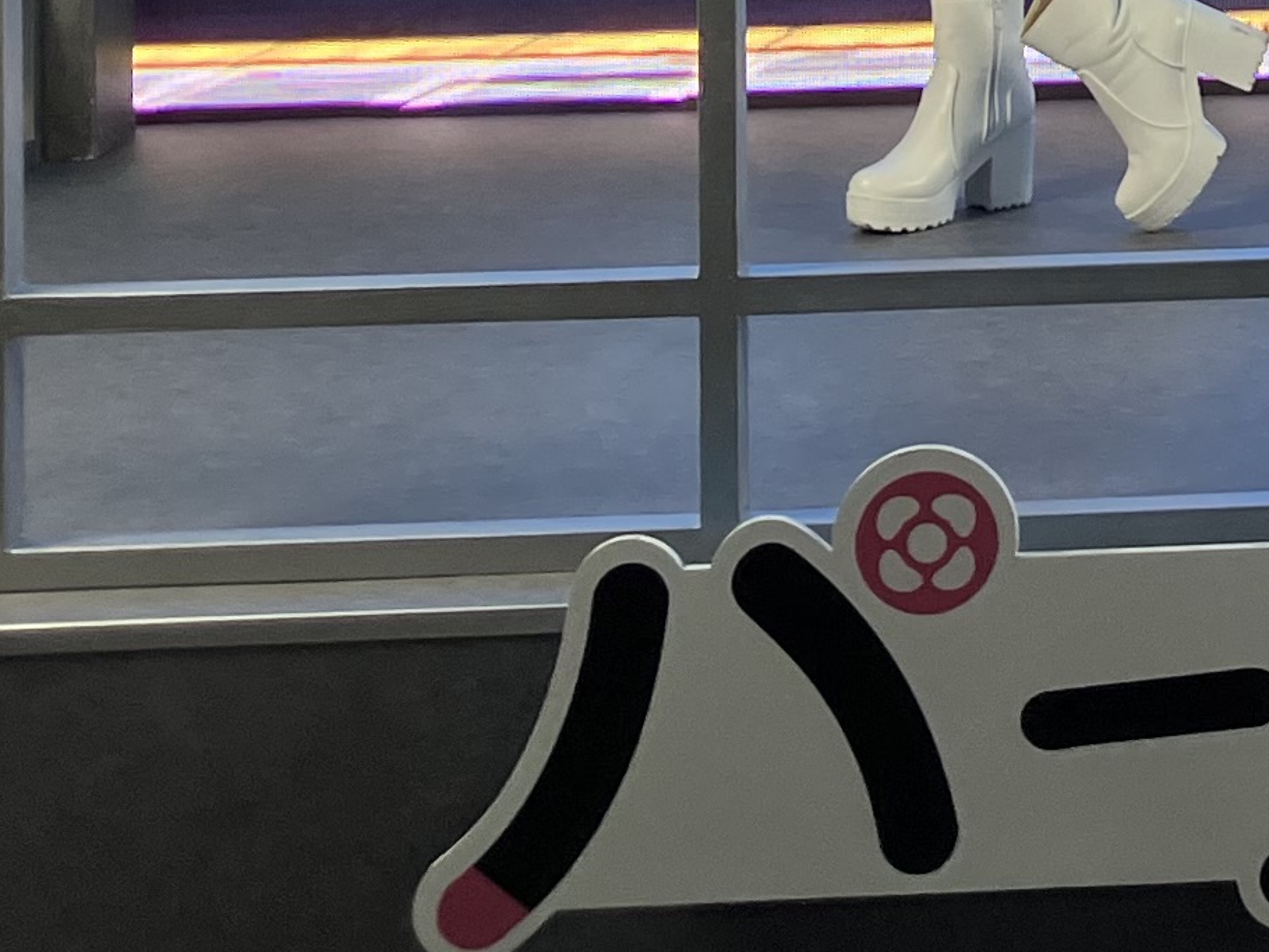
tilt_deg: +2.6
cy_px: -834
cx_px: 1867
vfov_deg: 11.1
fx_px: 4547
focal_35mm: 124
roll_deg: +1.2
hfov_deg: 14.8
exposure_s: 1/100
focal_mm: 3.99
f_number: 1.8
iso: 25
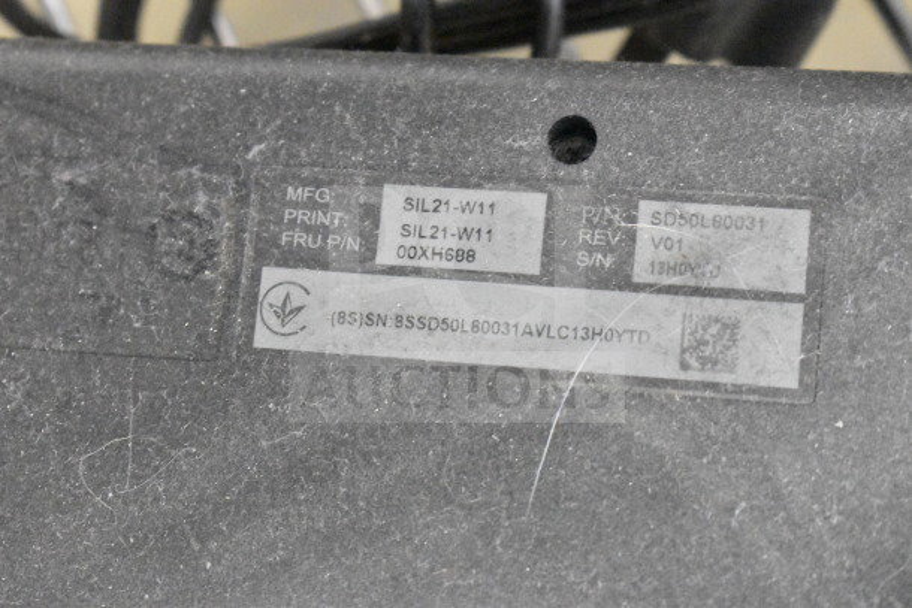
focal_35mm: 82
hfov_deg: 24.6
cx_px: 456
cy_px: 304
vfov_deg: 16.6
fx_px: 2090
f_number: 5.6
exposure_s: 1/100
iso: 22800
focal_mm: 55
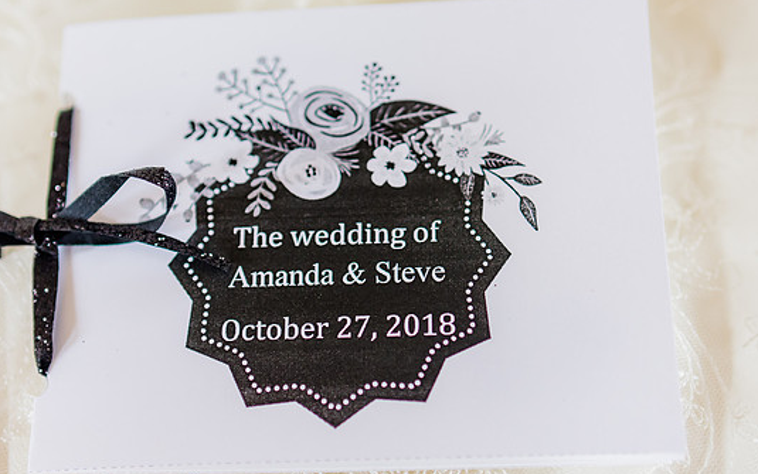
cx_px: 361
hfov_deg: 35.1
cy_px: 234
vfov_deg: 22.4
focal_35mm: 58
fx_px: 1199
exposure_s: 1/100
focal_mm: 35
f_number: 2.2
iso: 800
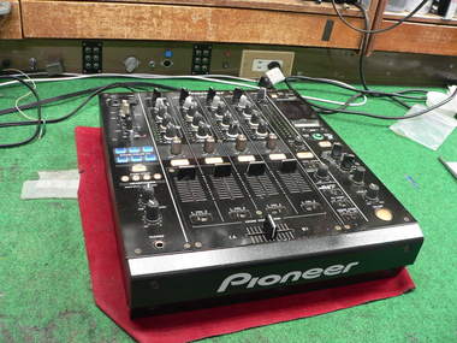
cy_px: 172
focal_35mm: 36
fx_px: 475
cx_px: 228
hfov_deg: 51.4
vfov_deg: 39.7
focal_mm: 6
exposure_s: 1/8
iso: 200
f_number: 2.8
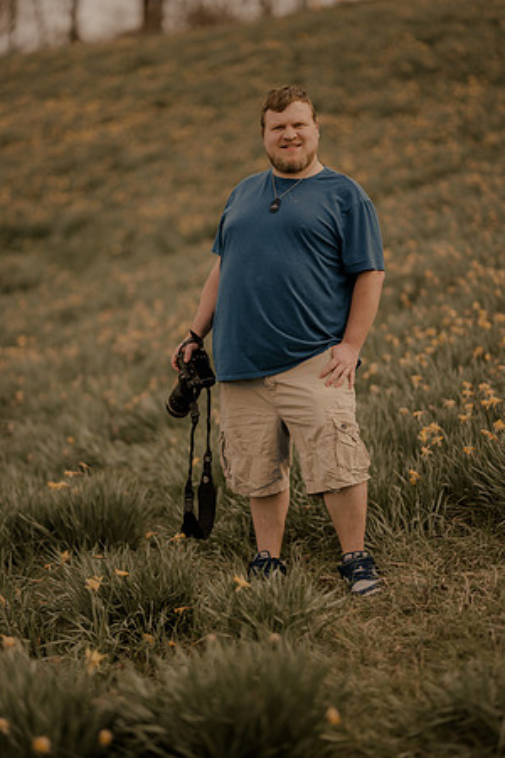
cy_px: 379
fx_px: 1788
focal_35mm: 85
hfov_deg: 16.1
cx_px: 252
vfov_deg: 23.9
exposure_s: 1/2000
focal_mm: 85
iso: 125
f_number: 1.4
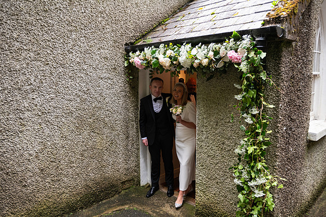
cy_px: 108
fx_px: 245
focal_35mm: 27
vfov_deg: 48.0
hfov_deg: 67.4
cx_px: 163
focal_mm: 27
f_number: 3.5
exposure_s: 1/160
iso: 400
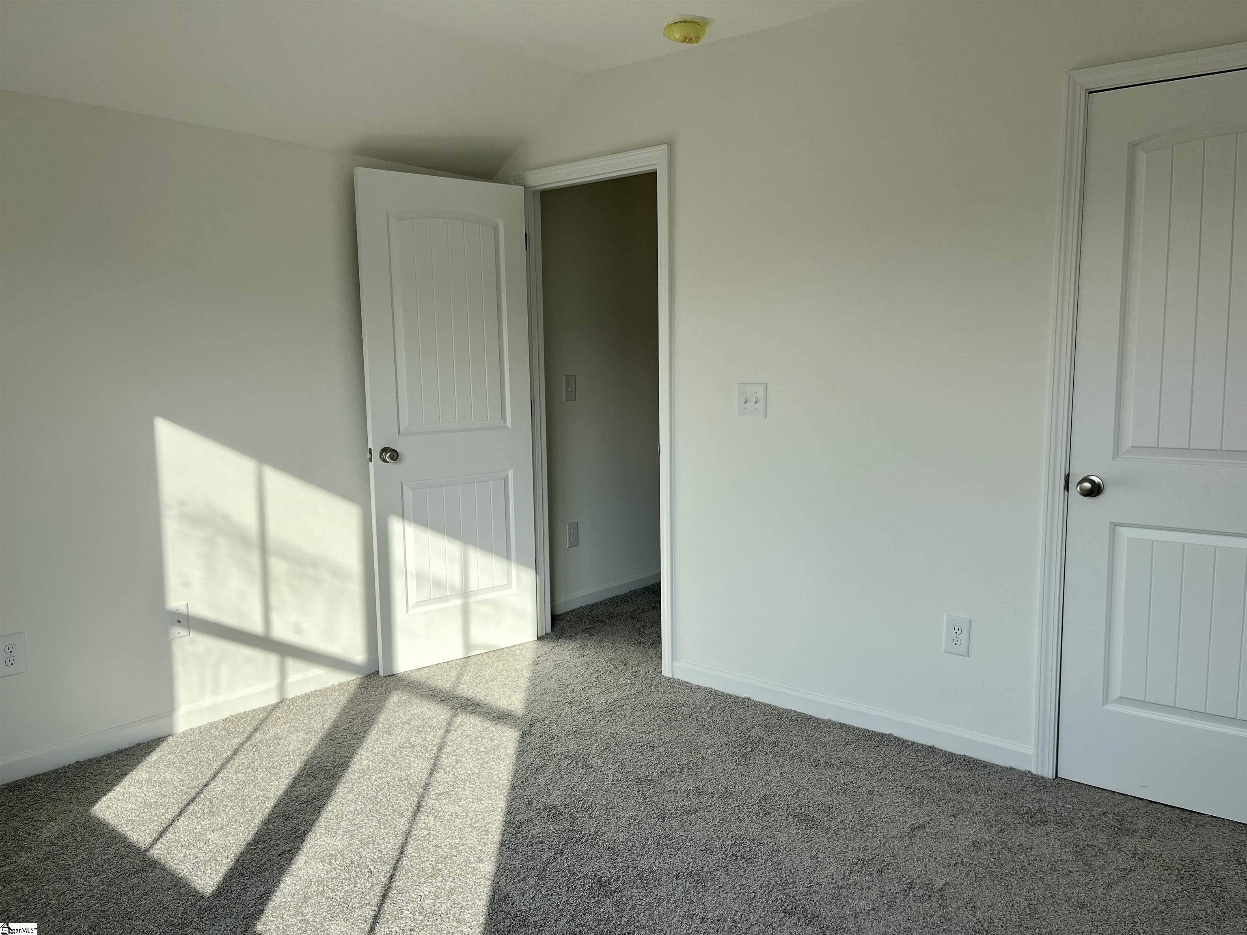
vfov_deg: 53.1
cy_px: 468
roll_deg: +0.6
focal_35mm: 26
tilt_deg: -6.9
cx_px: 624
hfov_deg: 67.3
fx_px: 937
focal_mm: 5.1
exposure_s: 1/1151
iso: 50
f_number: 1.6
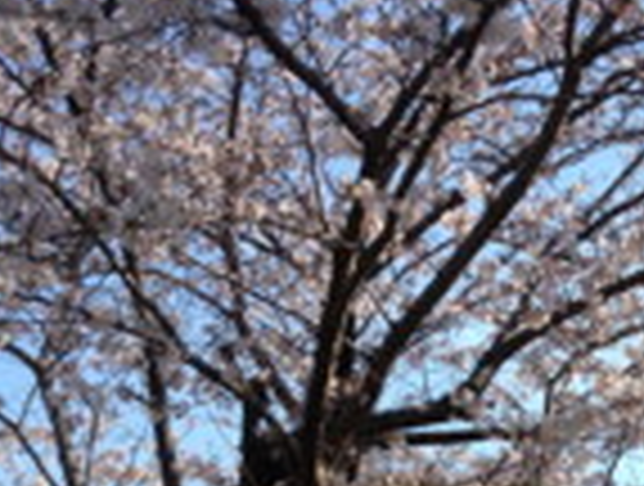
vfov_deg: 13.0
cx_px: 536
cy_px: 657
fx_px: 2052
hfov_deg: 17.7
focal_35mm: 110
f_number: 2.4
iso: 80
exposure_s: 1/1175
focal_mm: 4.28
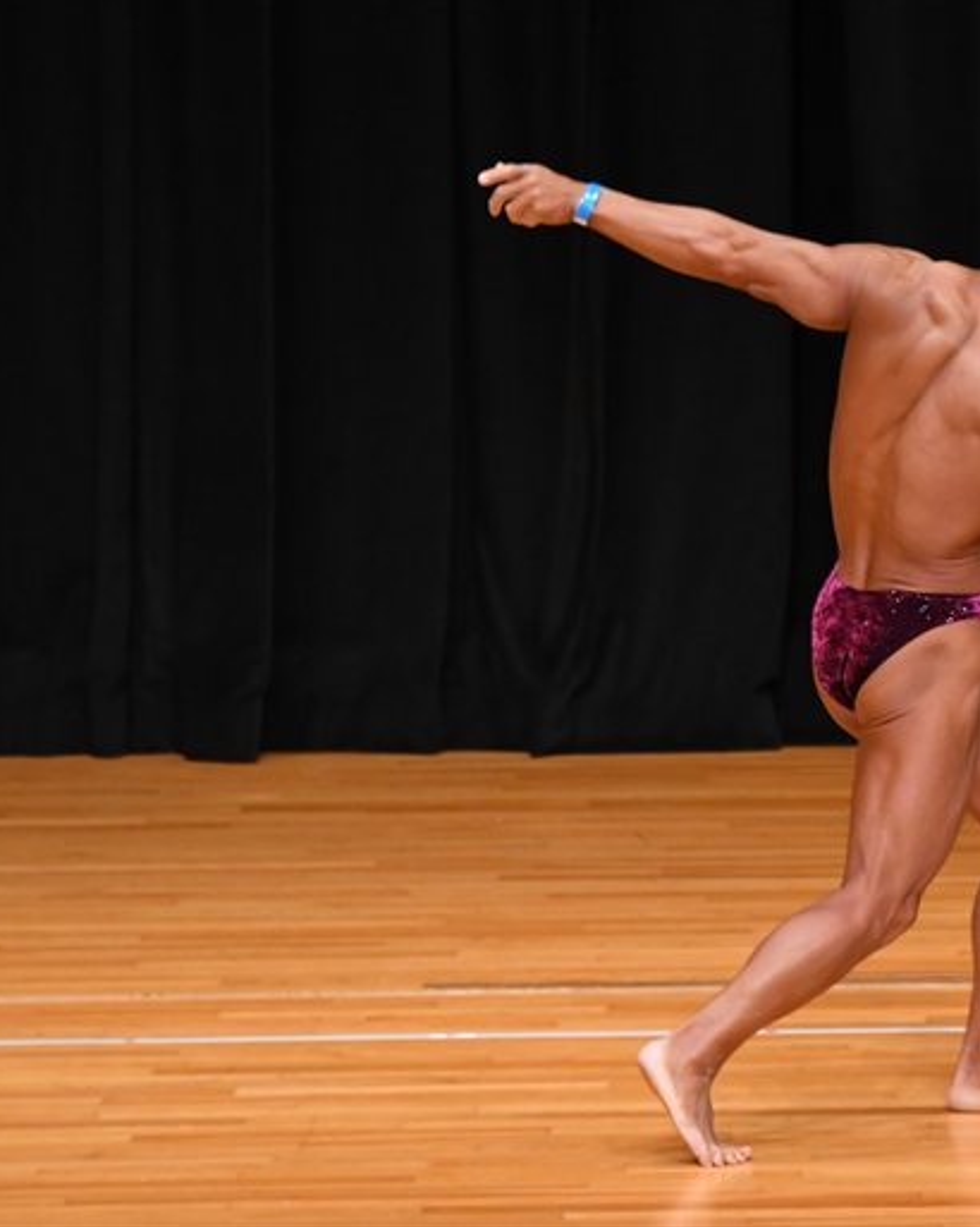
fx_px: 14656
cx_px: 876
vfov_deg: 4.8
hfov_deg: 3.8
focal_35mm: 404
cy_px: 612
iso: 3200
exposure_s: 1/400
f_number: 5.6
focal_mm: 190
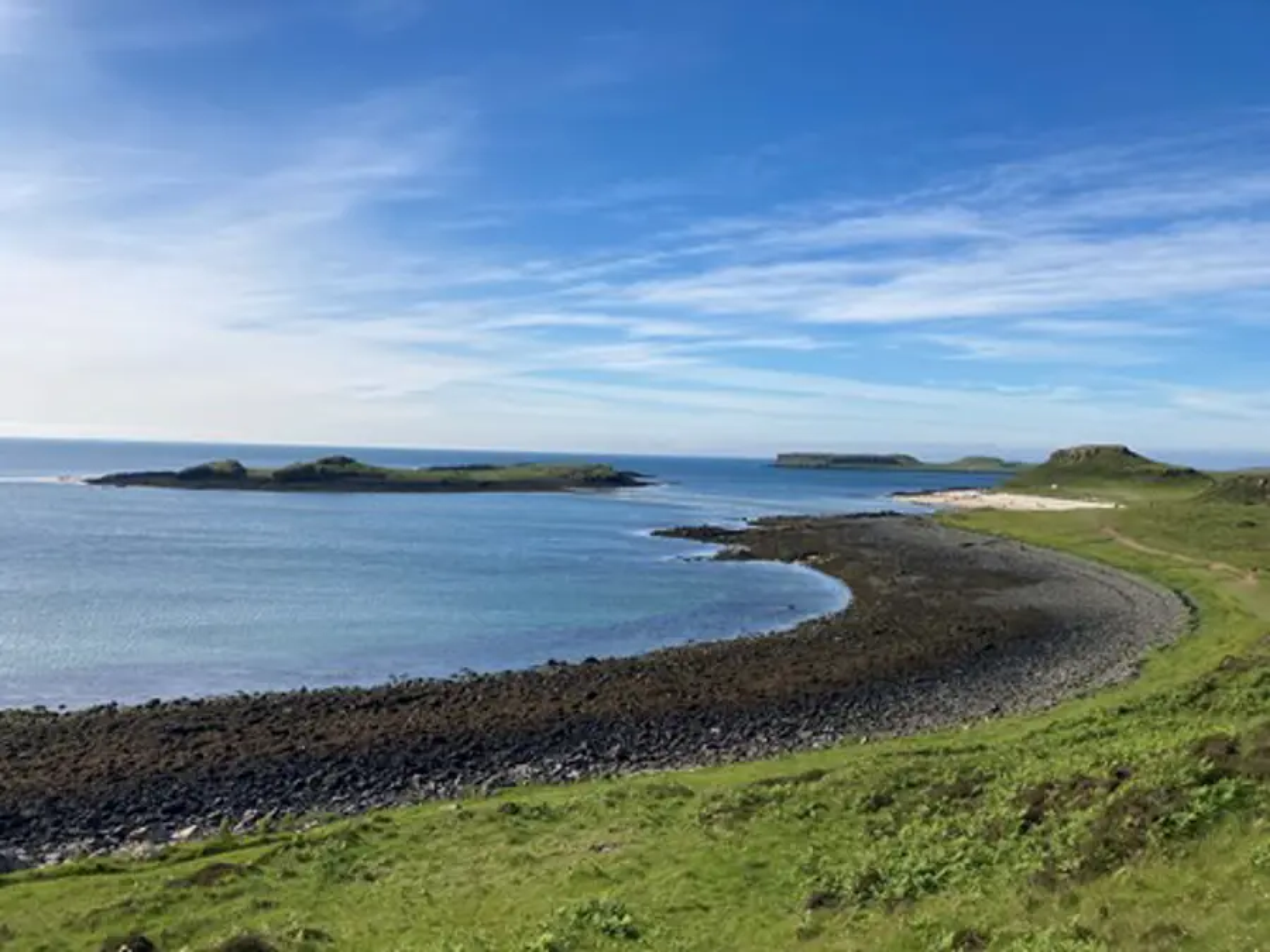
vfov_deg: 49.7
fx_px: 1027
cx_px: 635
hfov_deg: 63.4
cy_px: 476
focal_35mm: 28
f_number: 1.8
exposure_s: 1/3205
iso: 20
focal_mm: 3.99
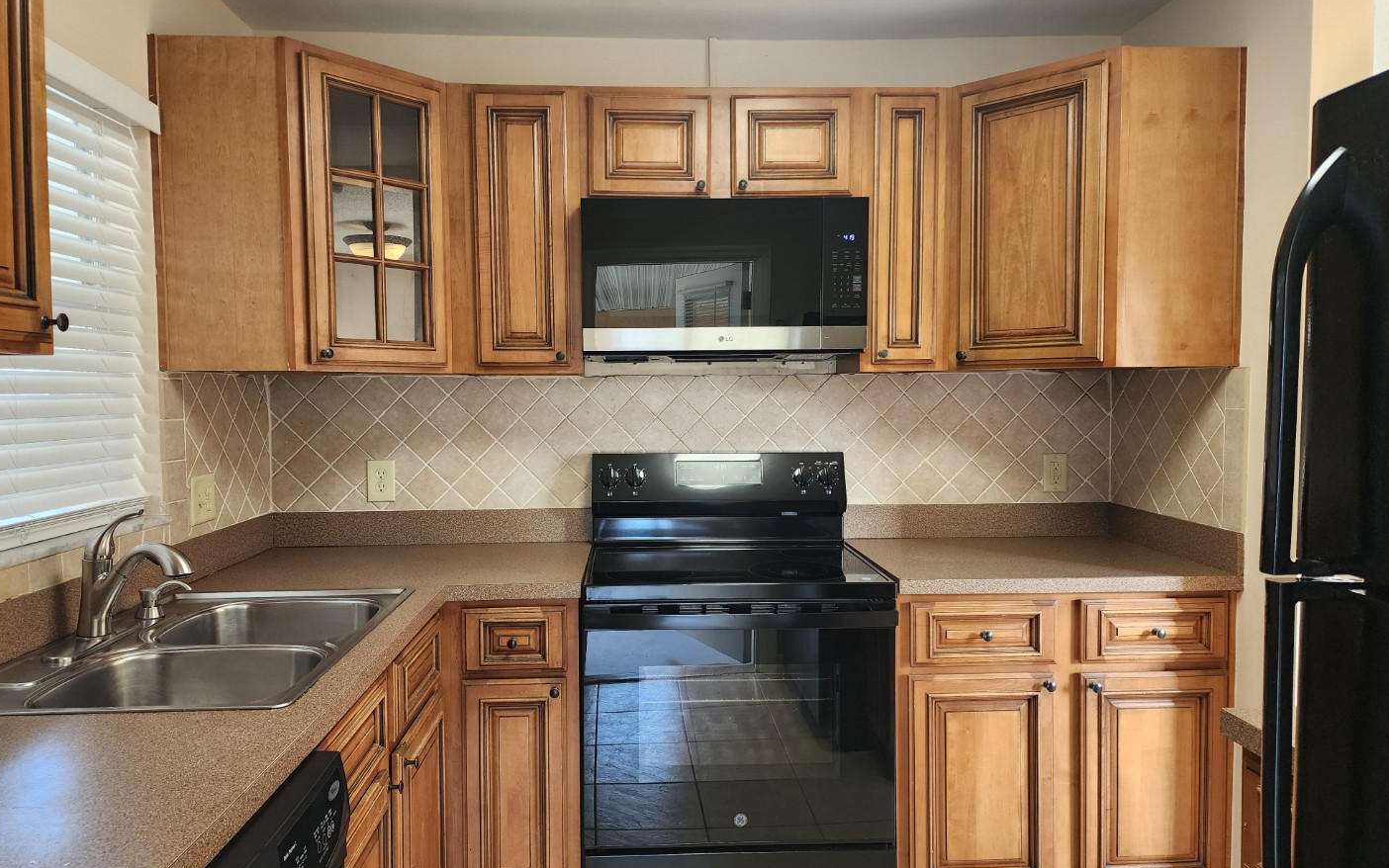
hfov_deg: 72.5
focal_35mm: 25
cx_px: 689
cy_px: 448
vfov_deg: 49.3
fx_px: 947
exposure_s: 1/120
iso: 250
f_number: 1.8
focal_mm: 6.4
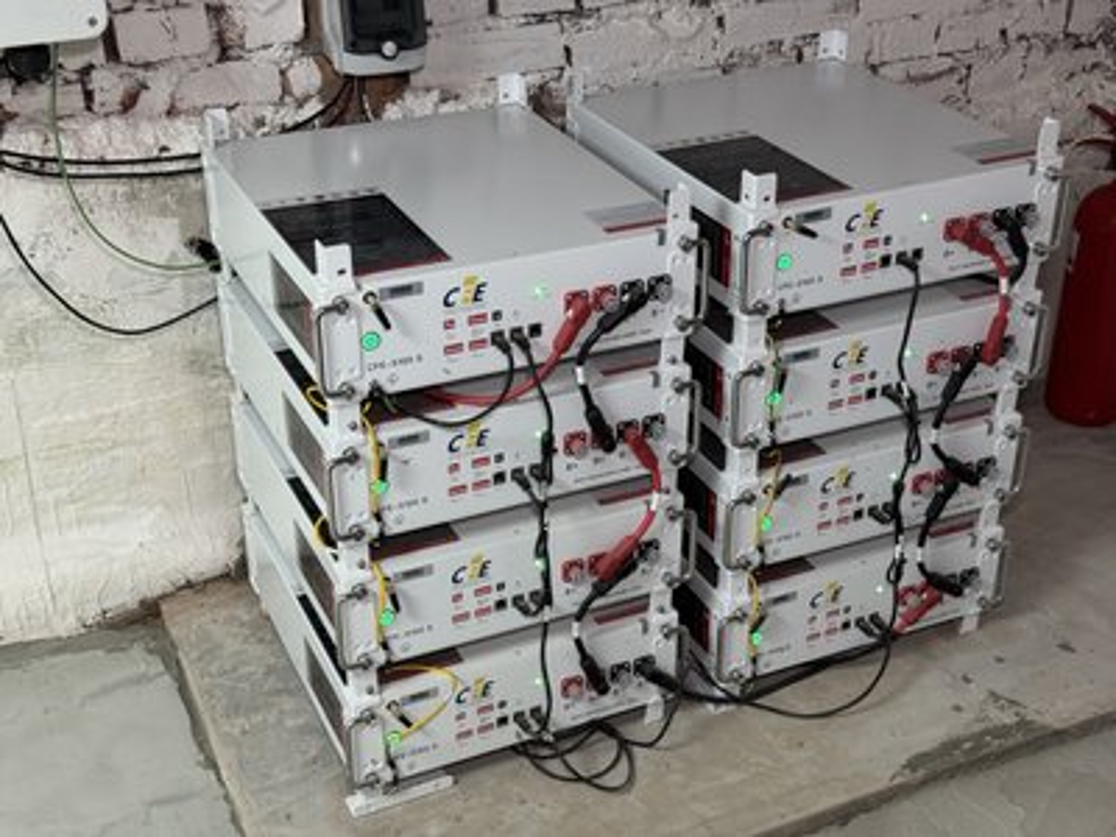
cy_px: 418
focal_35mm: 48
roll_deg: +0.9
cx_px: 558
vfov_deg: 30.3
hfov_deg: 39.7
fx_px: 1547
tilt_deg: -28.5
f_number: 1.78
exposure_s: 1/50
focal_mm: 6.76
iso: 125
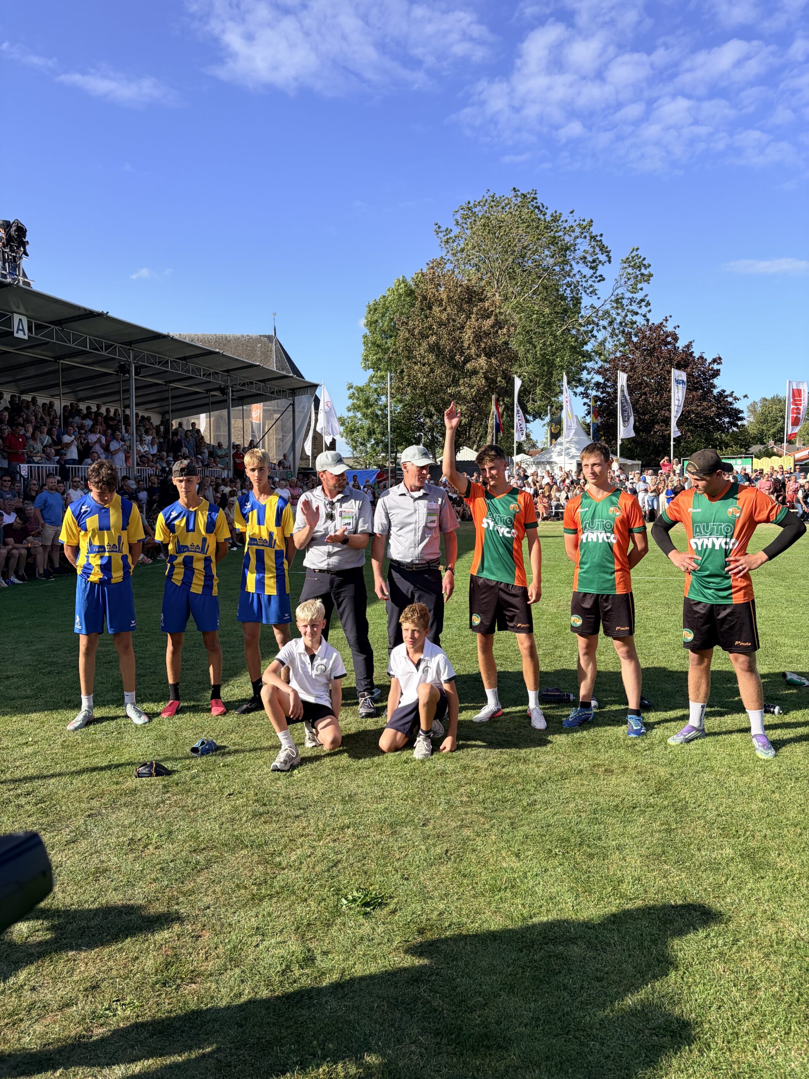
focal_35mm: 26
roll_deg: +0.7
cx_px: 404
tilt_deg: -3.3
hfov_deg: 53.1
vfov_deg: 67.3
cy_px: 540
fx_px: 810
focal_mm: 5.96
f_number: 1.6
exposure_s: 1/2283
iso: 50
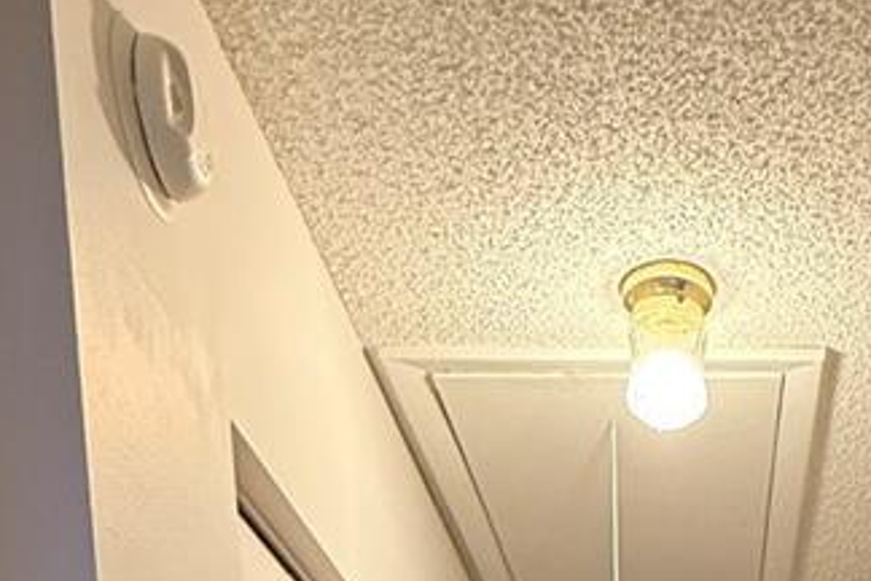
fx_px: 1306
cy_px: 1302
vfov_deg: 16.0
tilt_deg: -11.2
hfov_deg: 35.6
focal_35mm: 54
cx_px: 710
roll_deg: +1.4
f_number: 2.2
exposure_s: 1/60
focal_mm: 2.22
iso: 160
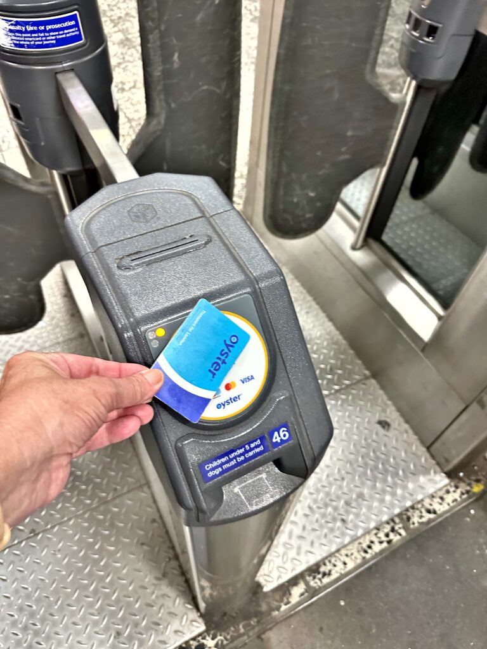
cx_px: 244
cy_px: 324
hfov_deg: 56.8
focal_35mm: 24
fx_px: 450
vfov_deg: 71.6
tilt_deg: -54.7
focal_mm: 6.86
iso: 500
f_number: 1.78
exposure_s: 1/50
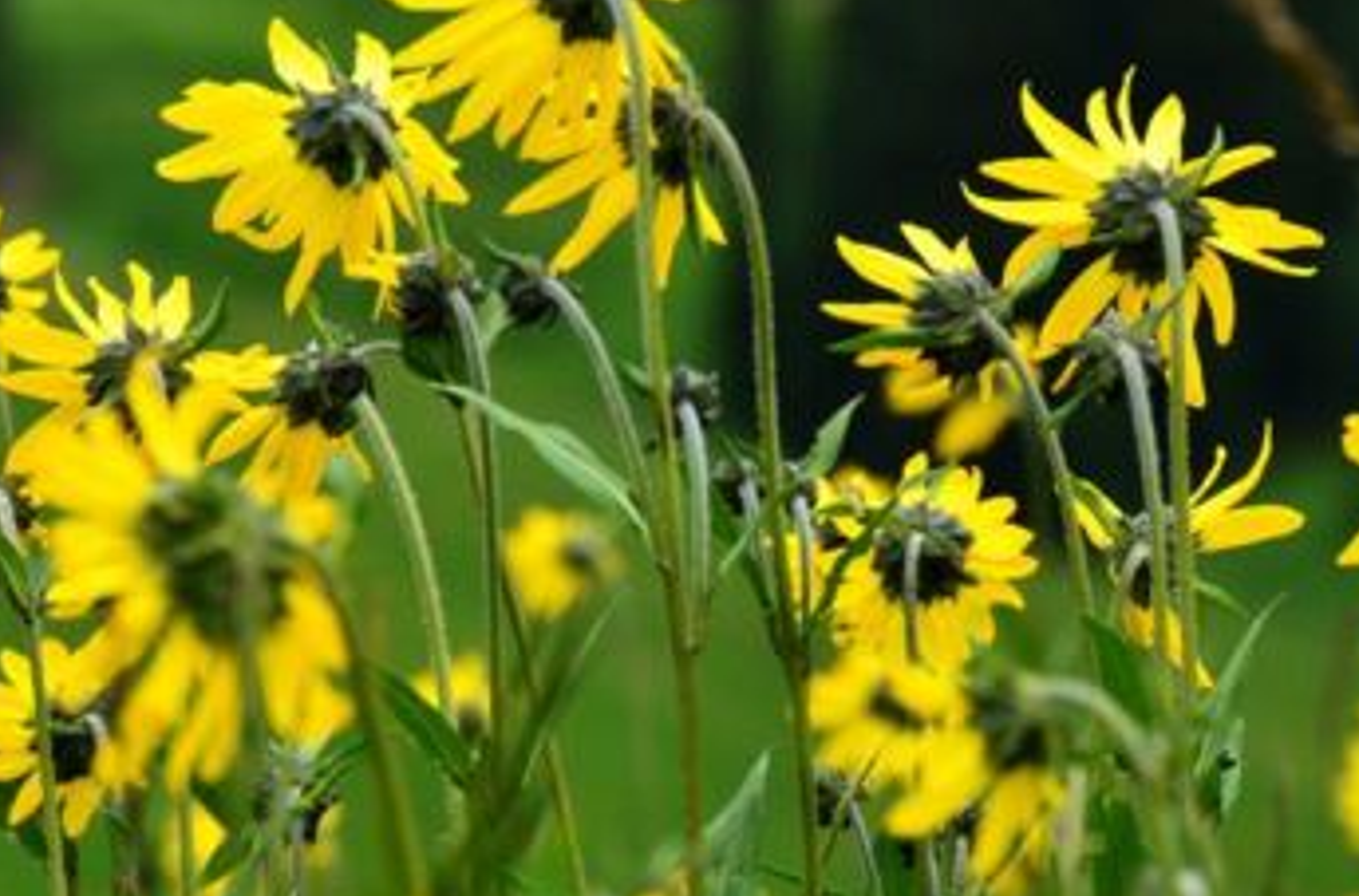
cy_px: 353
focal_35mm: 558
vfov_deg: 2.4
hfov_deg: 3.7
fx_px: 20997
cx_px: 585
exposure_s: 1/125
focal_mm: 200
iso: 160
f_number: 11
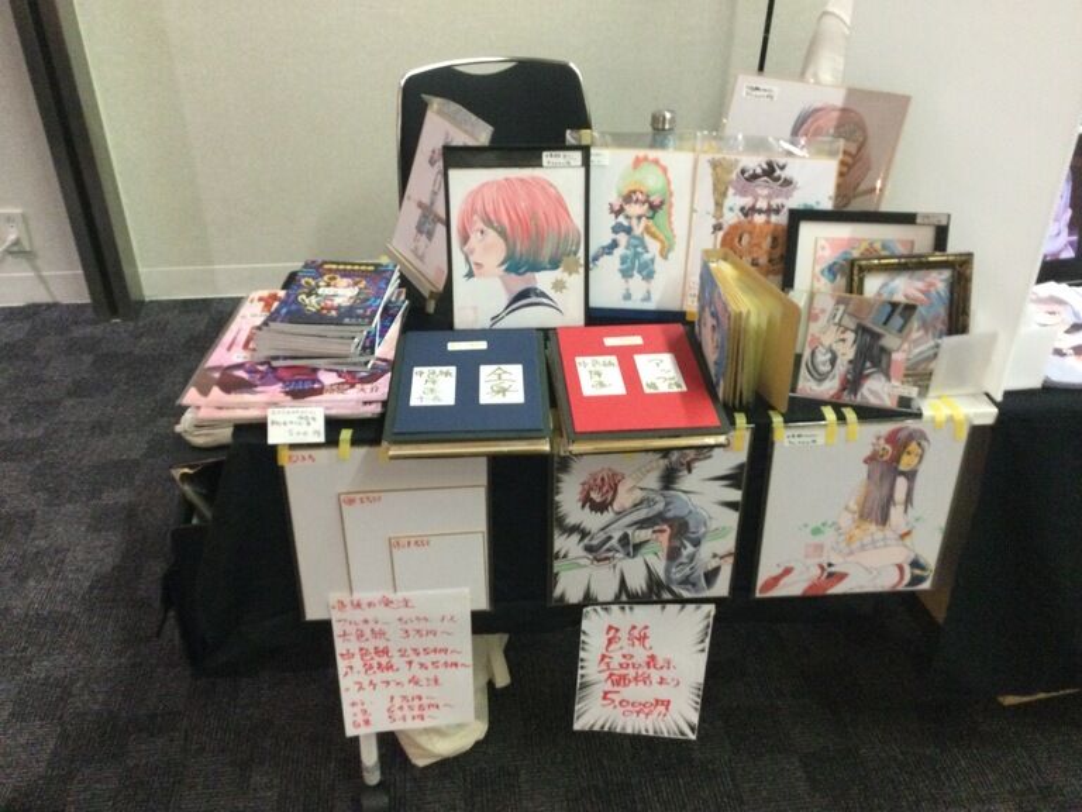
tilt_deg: -33.7
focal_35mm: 31
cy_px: 406
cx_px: 541
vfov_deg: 45.4
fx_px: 969
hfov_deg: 58.4
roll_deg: +0.9
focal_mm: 3.3
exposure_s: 1/30
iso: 200
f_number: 2.4
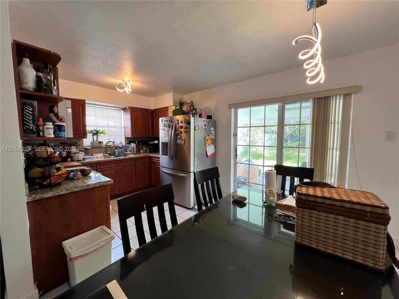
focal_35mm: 13
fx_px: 150
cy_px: 150
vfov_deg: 89.9
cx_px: 200
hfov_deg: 106.2
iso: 125
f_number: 1.8
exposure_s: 1/120
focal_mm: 1.57
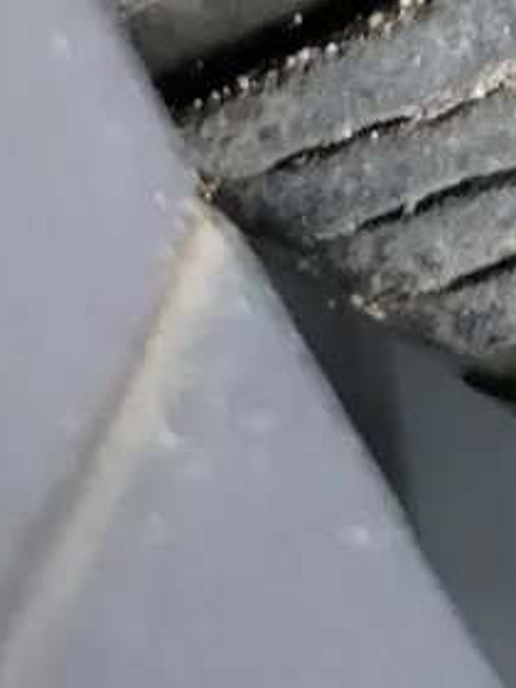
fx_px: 3538
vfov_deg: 9.4
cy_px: -1199
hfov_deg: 8.1
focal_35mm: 178
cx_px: 853
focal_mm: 5.4
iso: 320
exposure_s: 1/100
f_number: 1.8
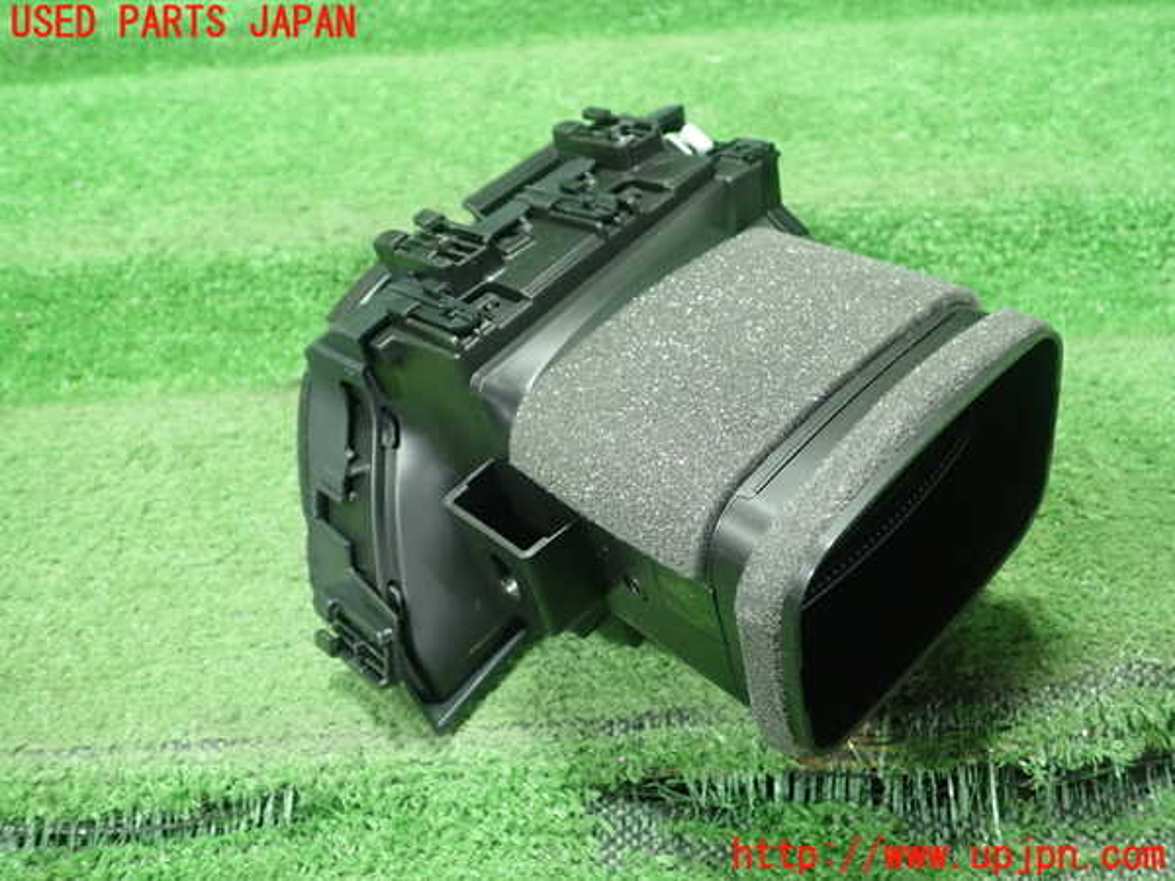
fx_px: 1018
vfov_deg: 46.8
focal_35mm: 30
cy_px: 440
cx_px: 588
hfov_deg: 60.0
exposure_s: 1/100
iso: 800
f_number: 2.3
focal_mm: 5.5
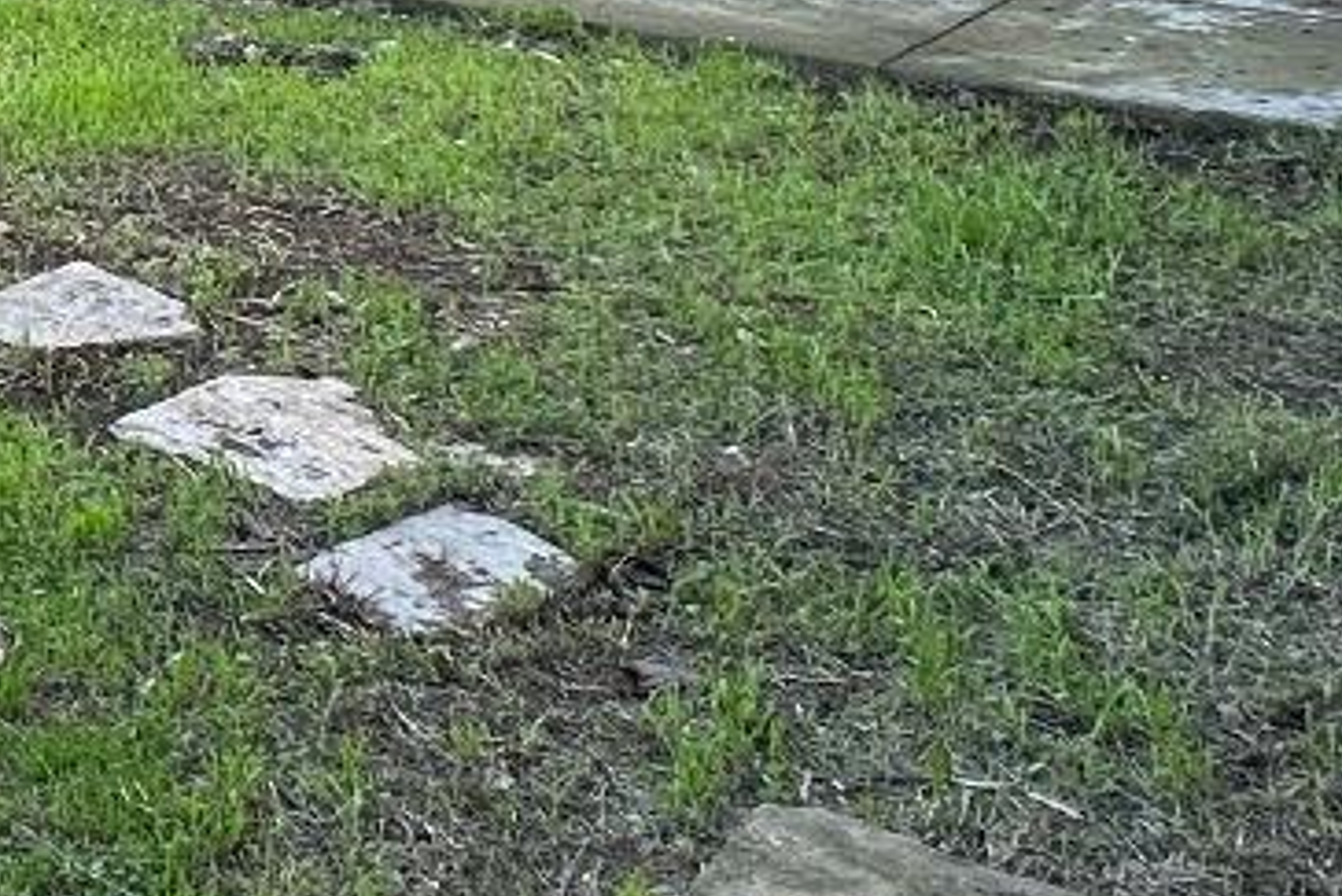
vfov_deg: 20.6
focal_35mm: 60
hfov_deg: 27.0
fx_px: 2237
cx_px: -490
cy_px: -278
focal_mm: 2.22
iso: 80
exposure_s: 1/99
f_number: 2.2
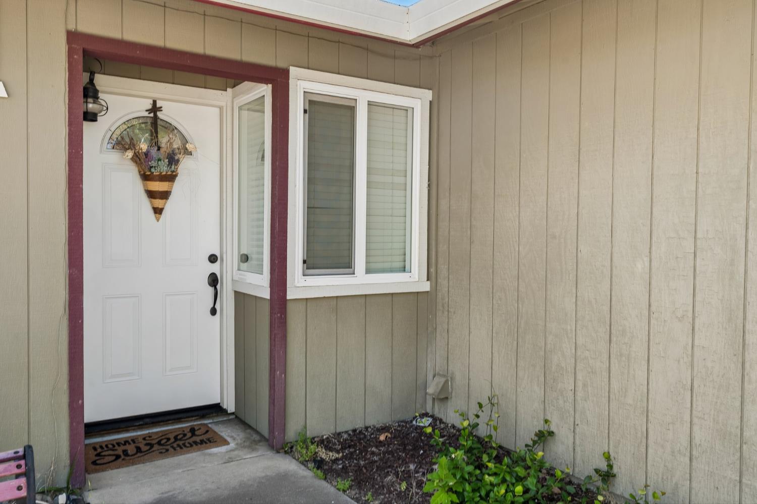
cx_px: 378
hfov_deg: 64.6
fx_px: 599
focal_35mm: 28
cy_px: 252
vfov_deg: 45.6
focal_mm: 28.5
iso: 100
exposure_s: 1/13
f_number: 8
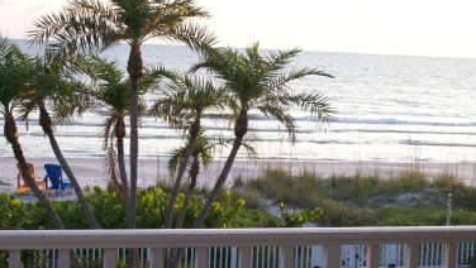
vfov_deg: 14.9
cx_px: 227
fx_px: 1023
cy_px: 133
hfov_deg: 26.2
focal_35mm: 81
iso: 223
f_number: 3.8
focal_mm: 11.6
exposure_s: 1/194
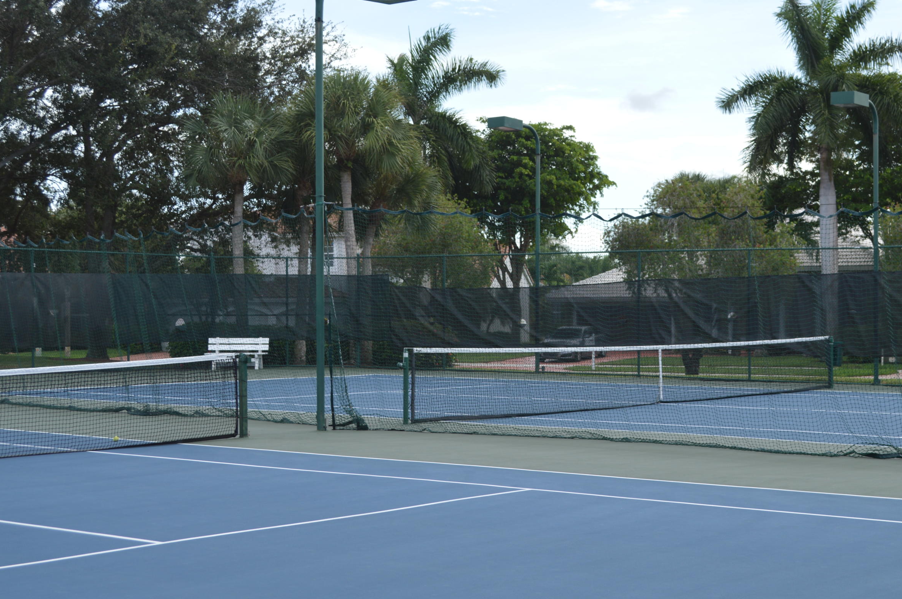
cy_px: 338
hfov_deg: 32.8
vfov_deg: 22.2
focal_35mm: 61
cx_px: 565
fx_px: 1527
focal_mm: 32
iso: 100
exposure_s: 1/160
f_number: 6.3
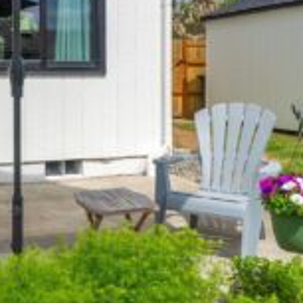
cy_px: 76
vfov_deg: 32.8
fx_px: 505
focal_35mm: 51
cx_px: 71
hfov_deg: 32.7
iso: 80
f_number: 7.1
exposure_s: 1/400
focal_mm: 23
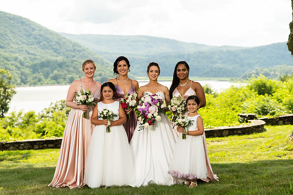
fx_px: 588
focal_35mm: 72
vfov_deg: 18.9
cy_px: 94
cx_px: 151
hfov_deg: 28.0
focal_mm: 70
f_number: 2.8
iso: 1000
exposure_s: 1/4000
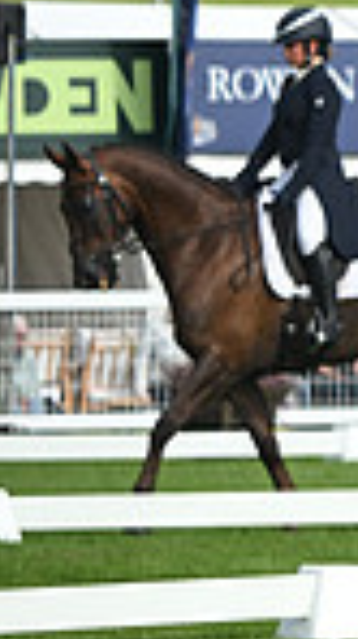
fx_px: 12162
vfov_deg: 3.0
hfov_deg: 1.7
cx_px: 1203
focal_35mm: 719
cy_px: 76
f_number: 4.8
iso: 320
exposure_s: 1/1250
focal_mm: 175
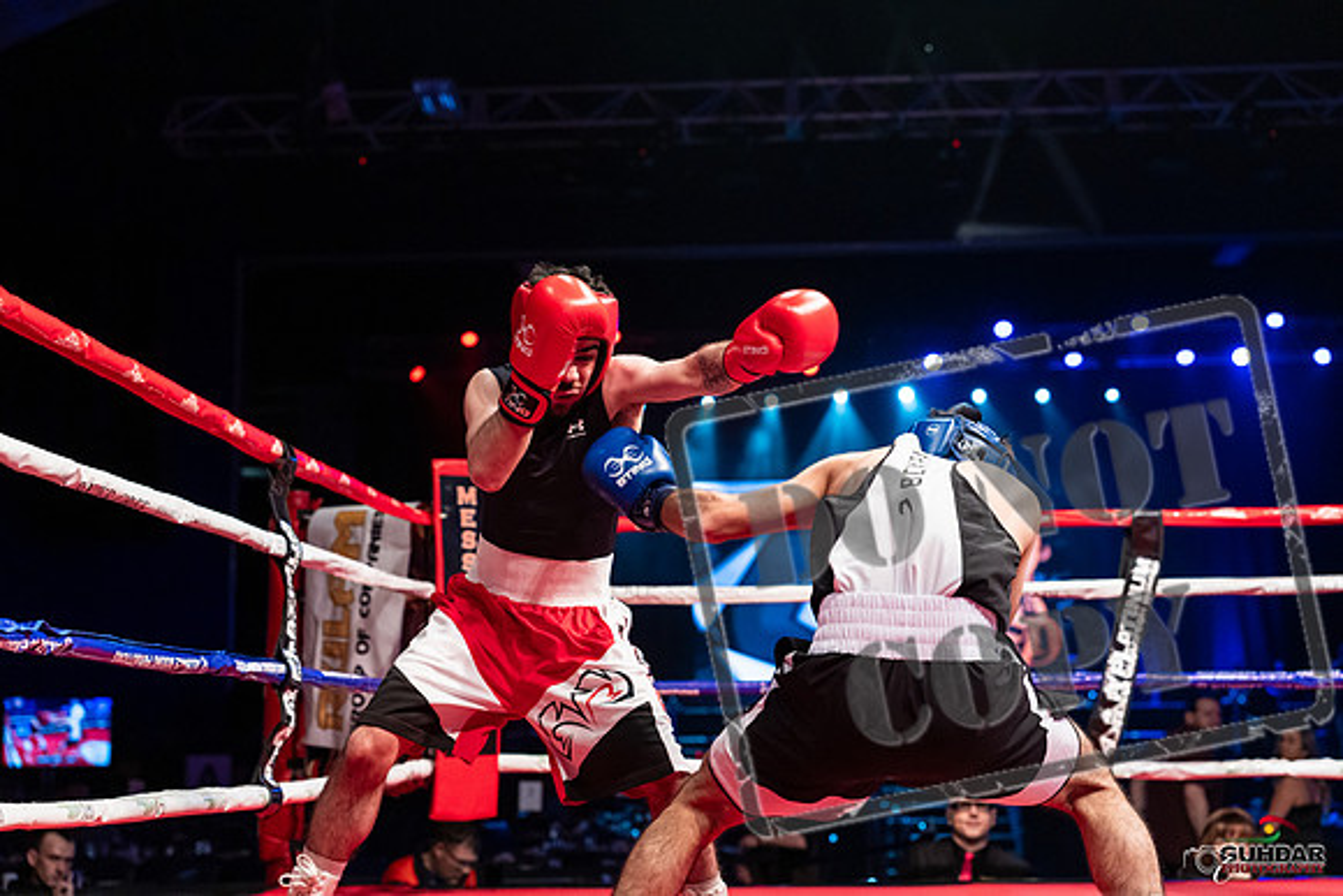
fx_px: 1866
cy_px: 448
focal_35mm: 50
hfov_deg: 39.6
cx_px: 672
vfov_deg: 27.0
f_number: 2.8
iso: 4000
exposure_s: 1/1000
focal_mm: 50
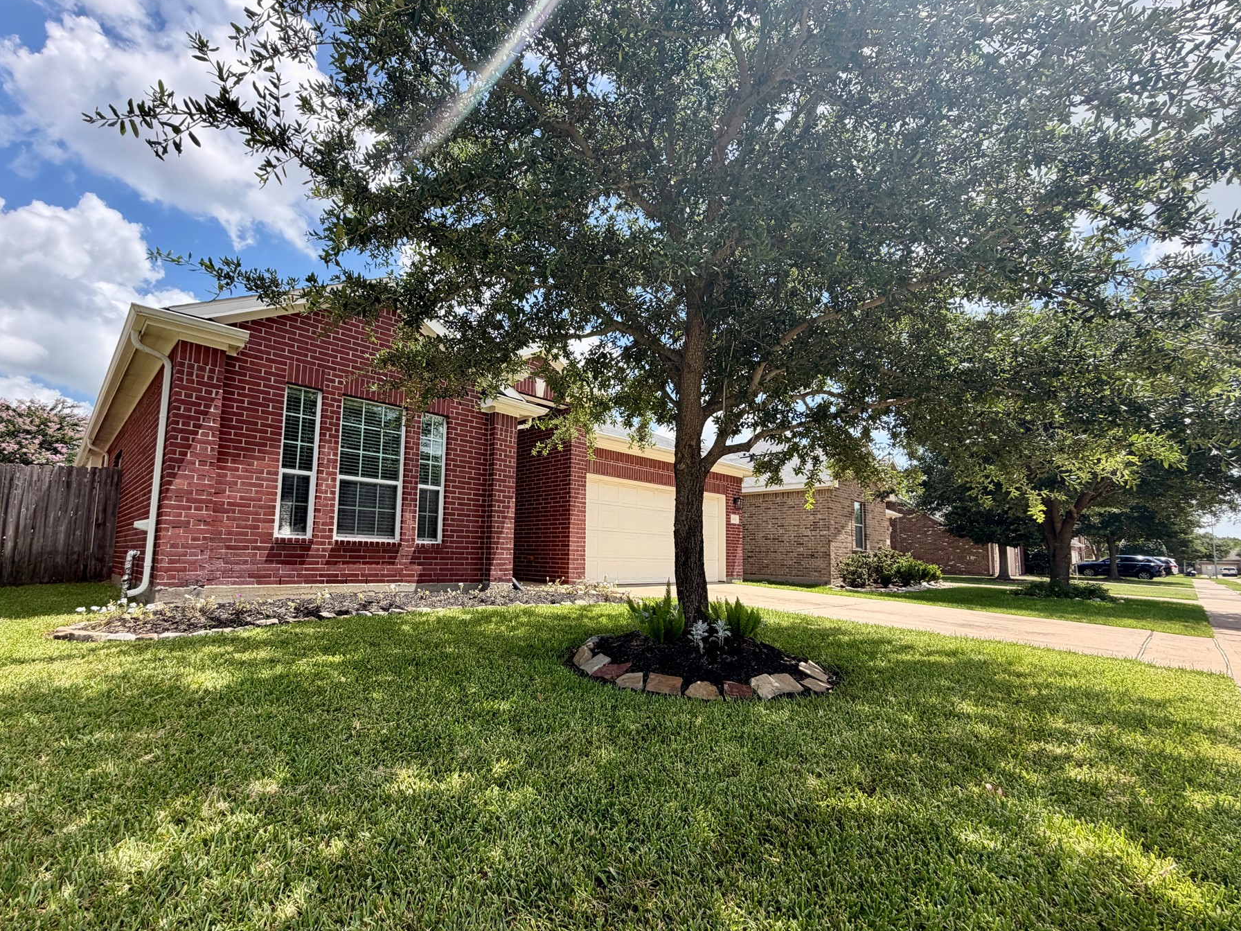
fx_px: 574
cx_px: 575
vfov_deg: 78.0
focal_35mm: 16
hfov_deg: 94.3
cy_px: 499
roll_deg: -1.6
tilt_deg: +5.2
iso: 40
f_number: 2.2
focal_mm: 2.22
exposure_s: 1/686
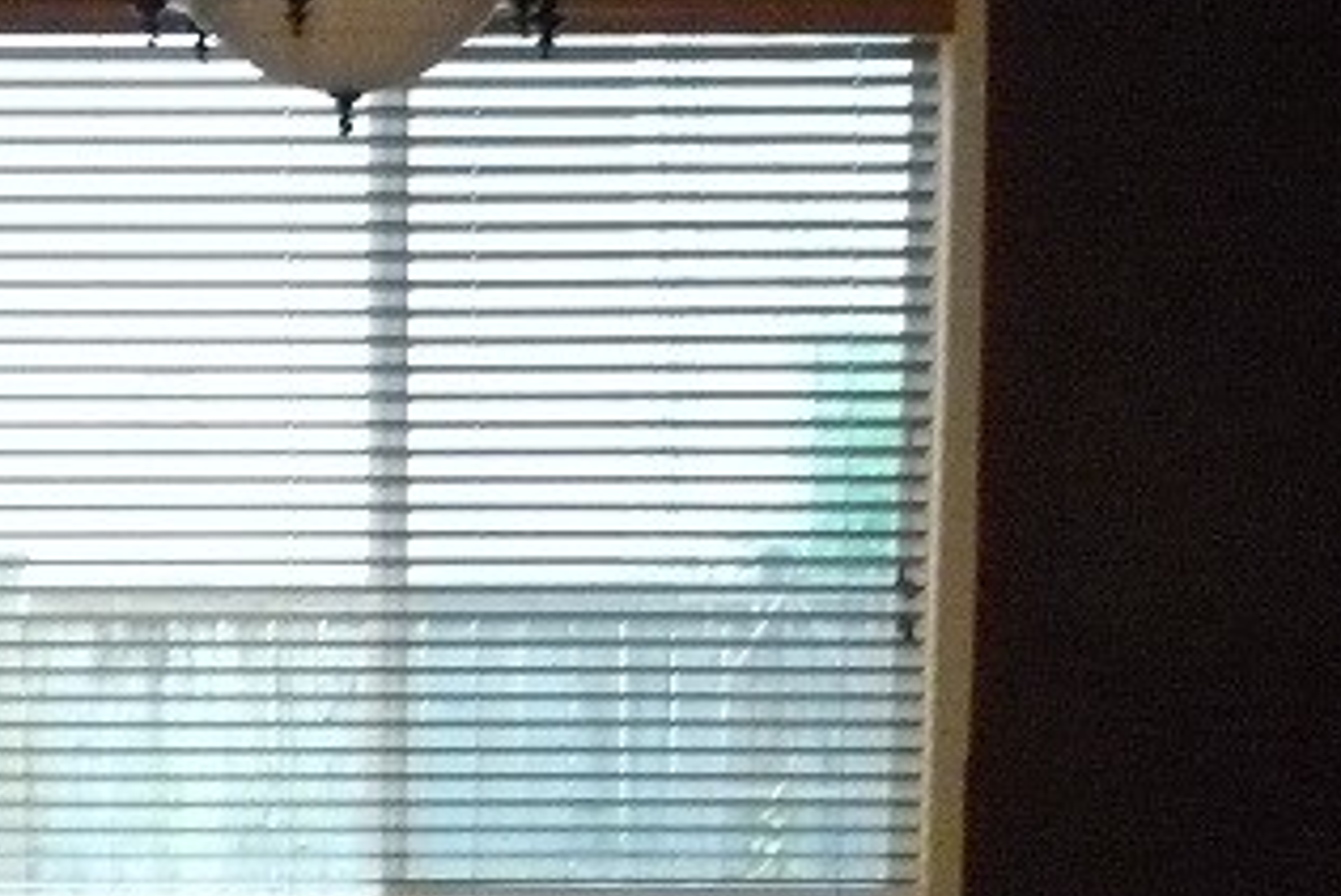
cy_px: 1053
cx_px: 378
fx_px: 3391
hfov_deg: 22.2
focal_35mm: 91
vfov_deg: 14.6
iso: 800
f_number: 2.8
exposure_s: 1/13
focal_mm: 4.8
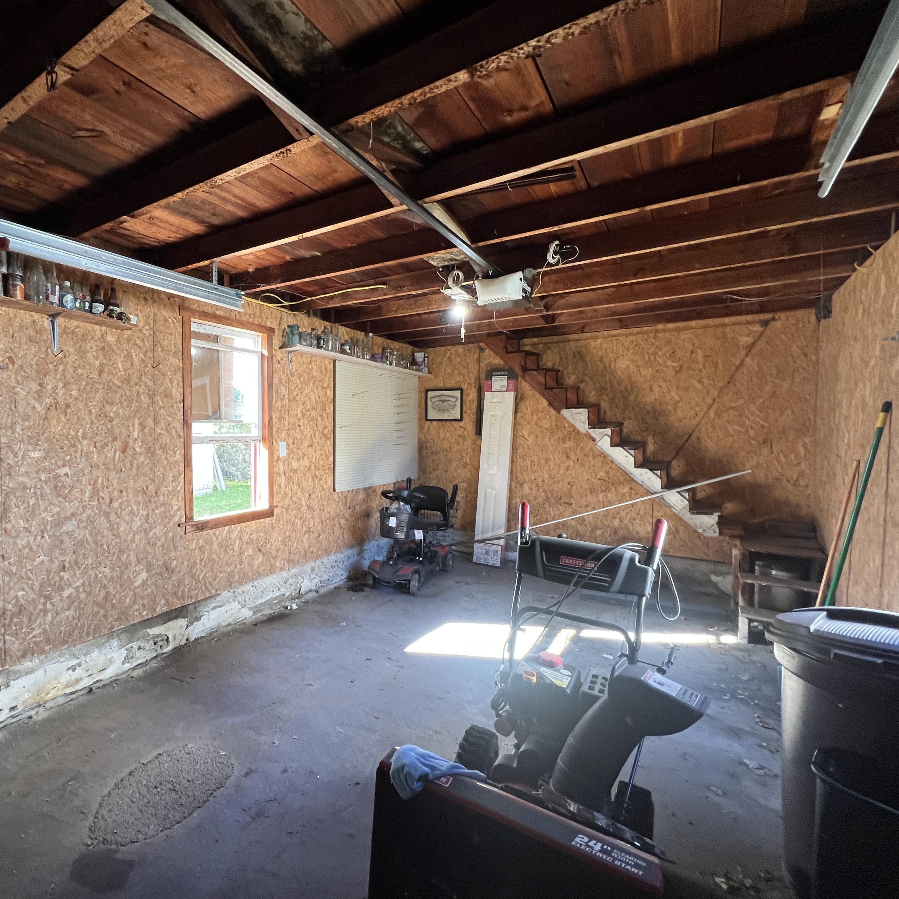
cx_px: 337
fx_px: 470
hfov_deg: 85.7
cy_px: 438
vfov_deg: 87.4
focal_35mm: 16
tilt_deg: -0.8
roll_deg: -0.4
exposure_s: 1/99
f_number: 1.8
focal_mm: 1.57
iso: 200
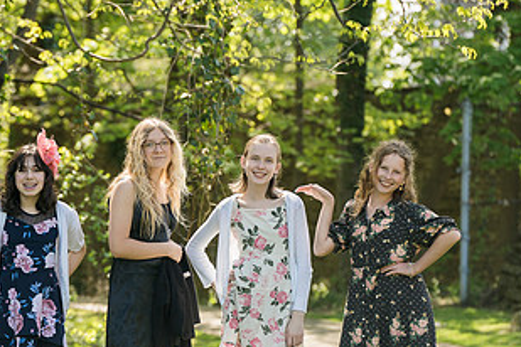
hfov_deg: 7.5
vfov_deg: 5.0
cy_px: 231
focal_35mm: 275
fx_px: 3980
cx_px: 145
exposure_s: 1/250
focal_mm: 139
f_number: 4
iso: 100
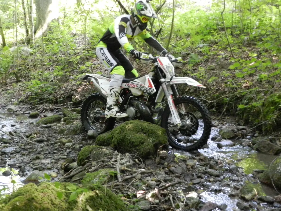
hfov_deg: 41.2
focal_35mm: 46
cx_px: 140
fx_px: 373
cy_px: 106
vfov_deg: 31.5
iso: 1600
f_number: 4.2
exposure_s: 1/60
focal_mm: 8.1
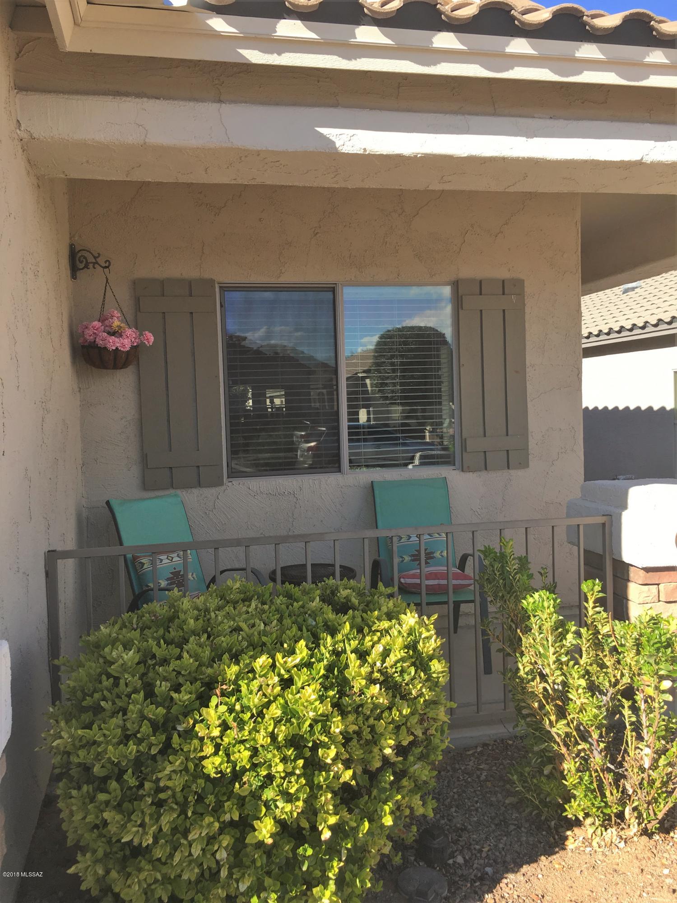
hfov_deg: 48.2
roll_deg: +2.8
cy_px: 452
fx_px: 756
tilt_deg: -1.9
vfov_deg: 61.7
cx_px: 338
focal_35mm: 29
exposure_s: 1/582
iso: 25
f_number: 2.2
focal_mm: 4.15
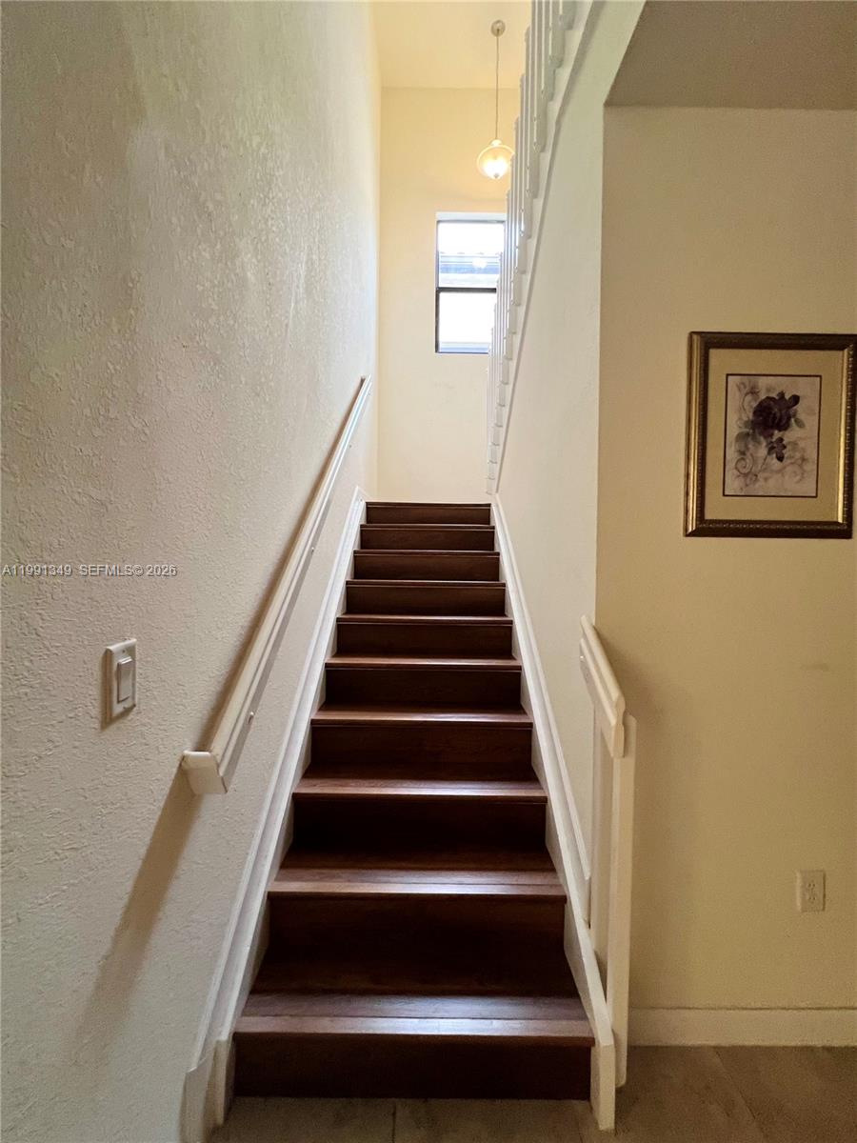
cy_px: 572
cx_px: 428
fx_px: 429
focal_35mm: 13
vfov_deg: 106.2
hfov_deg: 89.9
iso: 320
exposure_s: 1/60
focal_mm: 1.57
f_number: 1.8
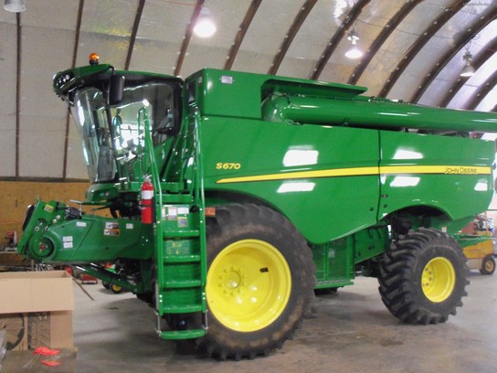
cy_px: 186
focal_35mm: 35
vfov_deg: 40.7
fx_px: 503
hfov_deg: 52.6
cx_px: 248
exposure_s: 1/30
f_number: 3
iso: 400
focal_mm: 6.3
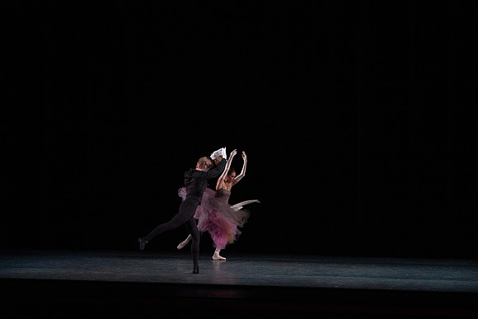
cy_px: 160
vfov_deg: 11.9
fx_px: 1527
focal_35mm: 115
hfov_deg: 17.8
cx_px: 239
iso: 16000
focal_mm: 115
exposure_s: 1/400
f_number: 5.6
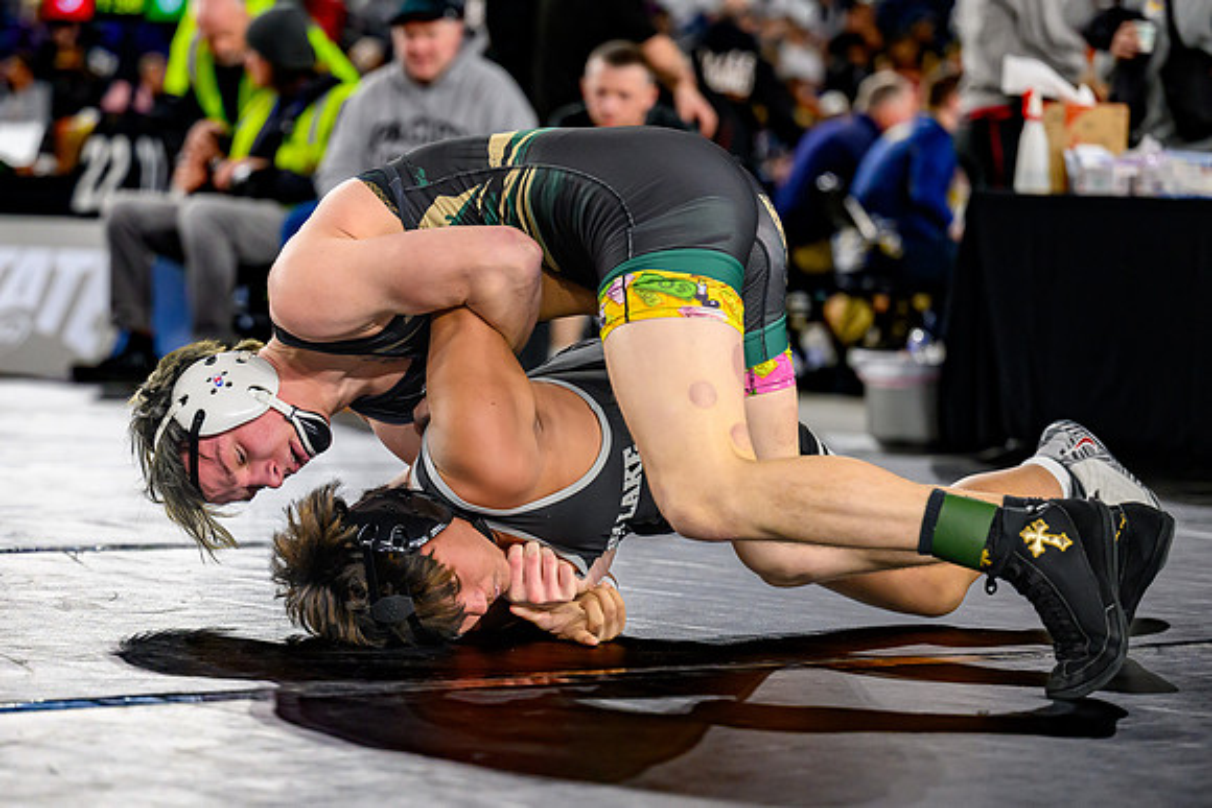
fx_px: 4657
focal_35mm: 138
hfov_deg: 14.8
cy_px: 506
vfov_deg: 9.9
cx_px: 382
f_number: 2.8
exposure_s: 1/800
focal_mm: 98
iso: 1600
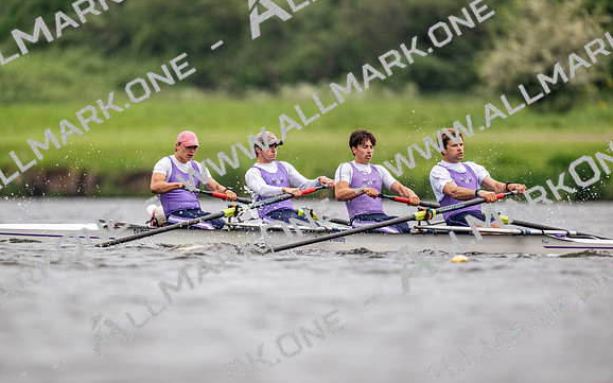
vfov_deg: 2.1
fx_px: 10256
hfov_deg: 3.4
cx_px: 306
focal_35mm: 614
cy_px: 195
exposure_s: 1/2000
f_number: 4
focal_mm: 600
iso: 900
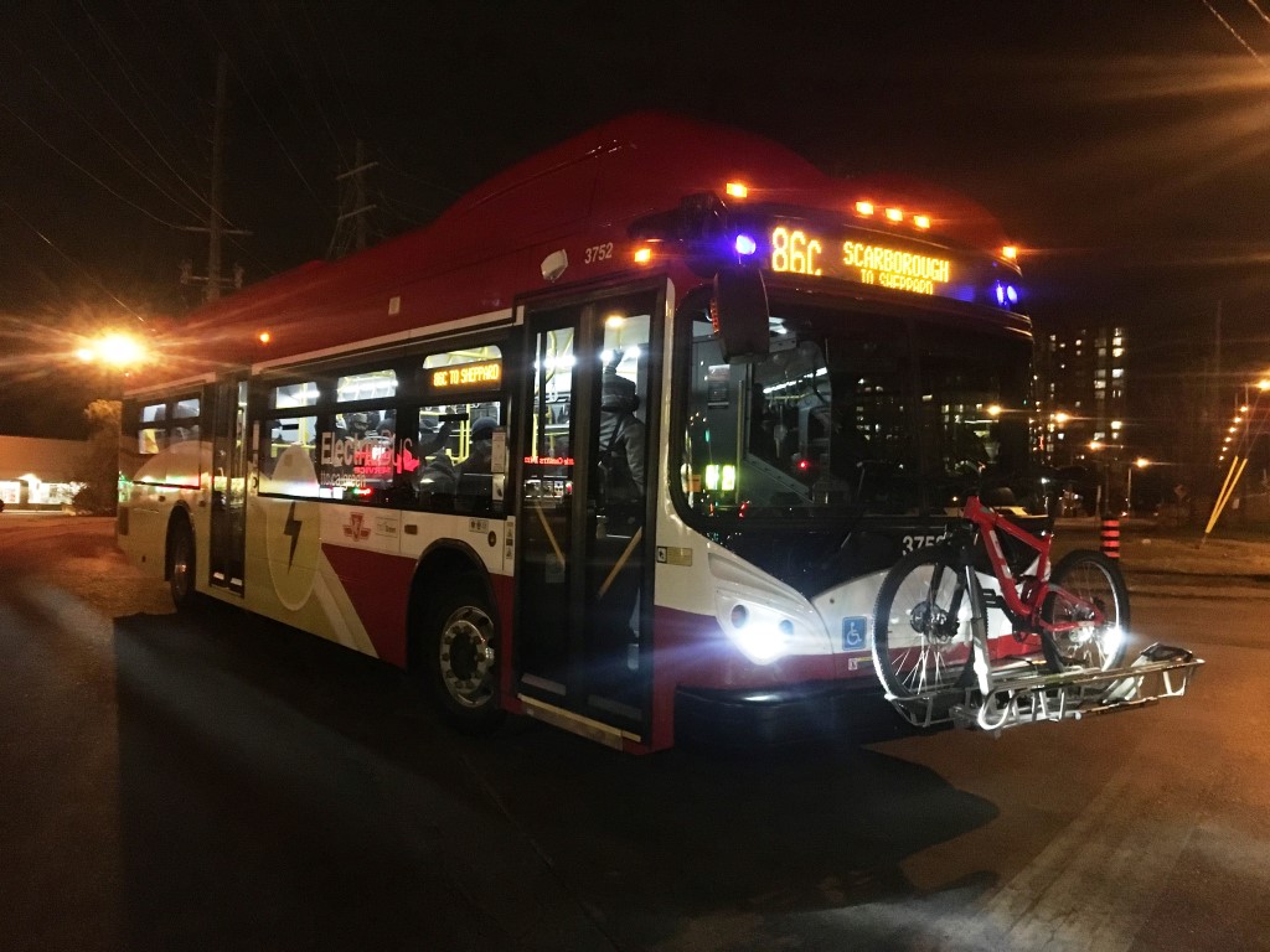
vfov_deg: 48.2
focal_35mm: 29
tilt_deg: +3.2
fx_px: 1064
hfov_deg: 61.7
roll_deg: -1.7
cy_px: 476
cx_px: 635
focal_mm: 4.15
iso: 320
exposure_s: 1/15
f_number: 2.2
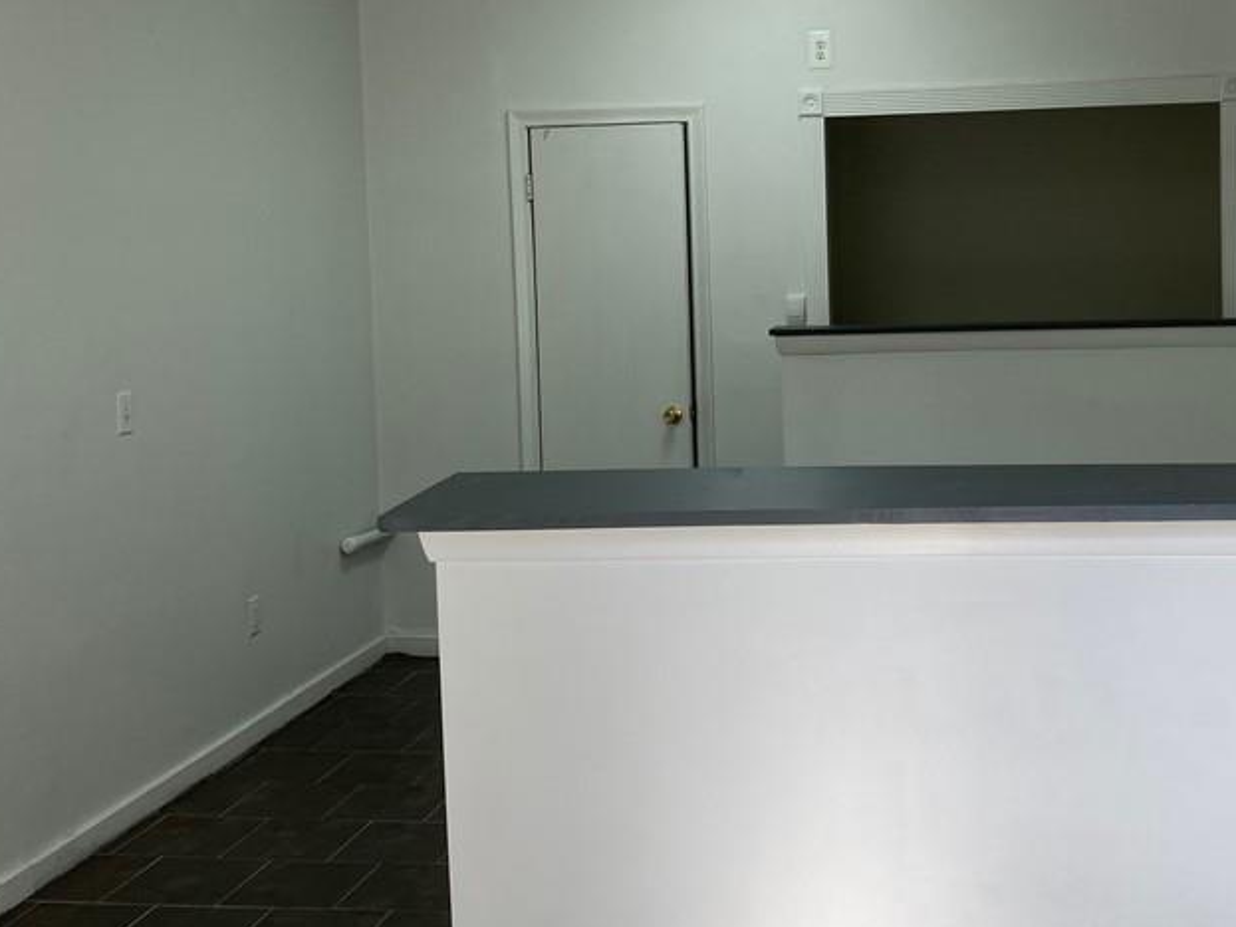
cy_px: 331
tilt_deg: -3.9
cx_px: 861
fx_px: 1642
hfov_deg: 40.5
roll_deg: +0.3
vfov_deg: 31.3
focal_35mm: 46
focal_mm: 3.99
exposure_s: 1/120
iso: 20
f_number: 1.8
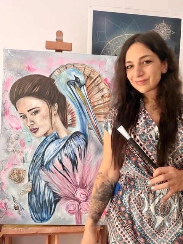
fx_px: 211
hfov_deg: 46.8
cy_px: 122
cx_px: 92
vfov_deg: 60.0
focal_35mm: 30
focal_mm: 2.71
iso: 400
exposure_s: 1/39
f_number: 1.9
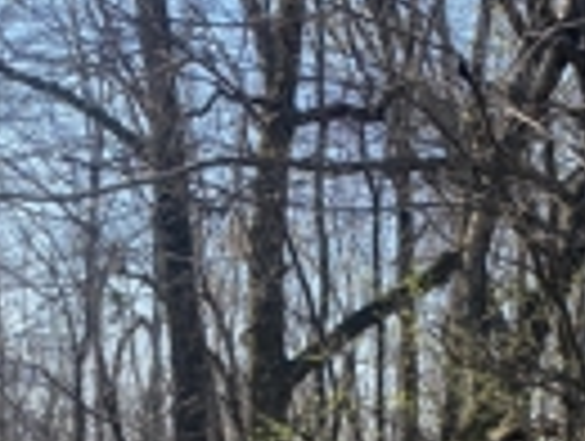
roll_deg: -1.5
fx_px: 1354
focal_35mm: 80
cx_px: 238
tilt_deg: -7.8
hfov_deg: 24.3
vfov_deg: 16.9
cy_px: 644
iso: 32
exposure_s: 1/1053
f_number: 1.8
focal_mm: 4.25
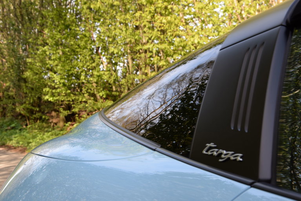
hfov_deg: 29.9
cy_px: 100
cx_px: 150
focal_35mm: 68
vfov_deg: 20.2
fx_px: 565
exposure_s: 1/80
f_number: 8
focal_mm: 45
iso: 200
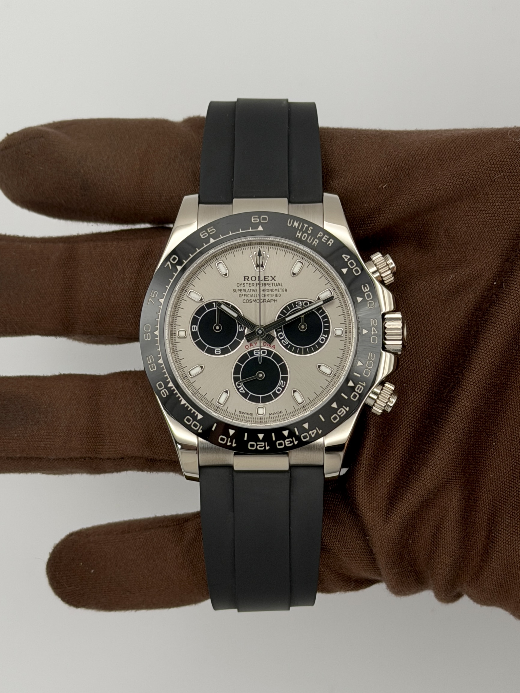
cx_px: 260
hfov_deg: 30.3
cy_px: 346
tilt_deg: -85.2
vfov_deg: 39.7
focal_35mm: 48
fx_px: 961
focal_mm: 6.76
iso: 64
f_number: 1.78
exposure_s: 1/311
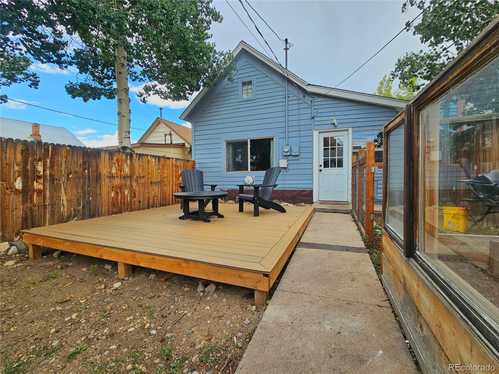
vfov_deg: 89.9
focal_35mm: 13
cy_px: 187
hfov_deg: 106.2
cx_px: 250
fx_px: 187
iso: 64
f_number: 2.2
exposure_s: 1/909
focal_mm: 2.2
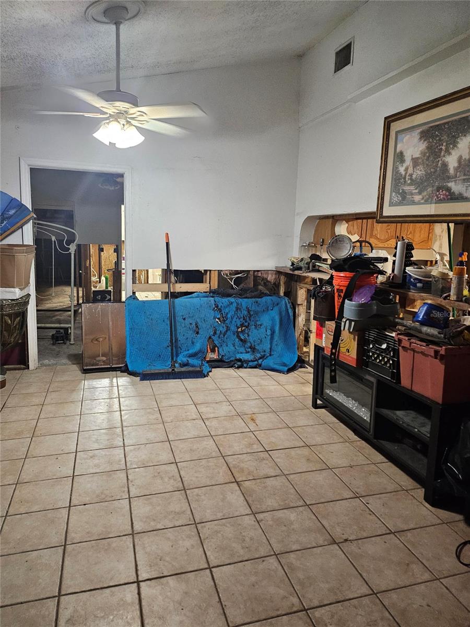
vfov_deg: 71.6
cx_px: 235
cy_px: 314
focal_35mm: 24
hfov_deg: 56.8
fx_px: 434
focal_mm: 5
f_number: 1.8
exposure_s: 1/120
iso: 800
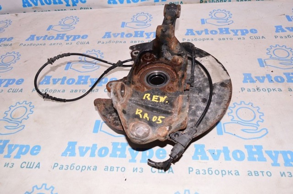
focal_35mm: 27
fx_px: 219
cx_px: 146
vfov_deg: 47.8
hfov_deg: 67.4
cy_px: 97
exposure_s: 1/160
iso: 1600
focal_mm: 18
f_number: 8
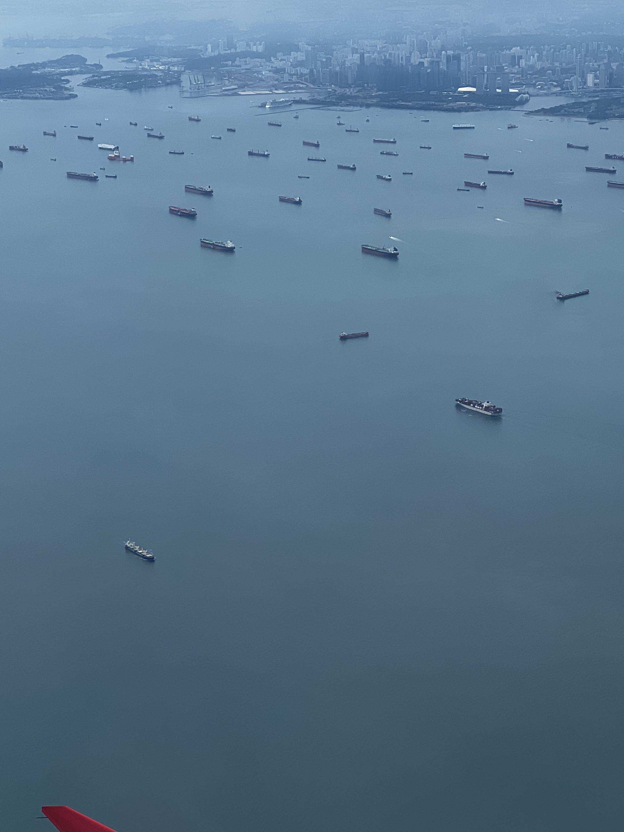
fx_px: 2500
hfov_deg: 14.2
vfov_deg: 18.9
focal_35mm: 104
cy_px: 389
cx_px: 325
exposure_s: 1/943
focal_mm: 9
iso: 32
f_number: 2.8
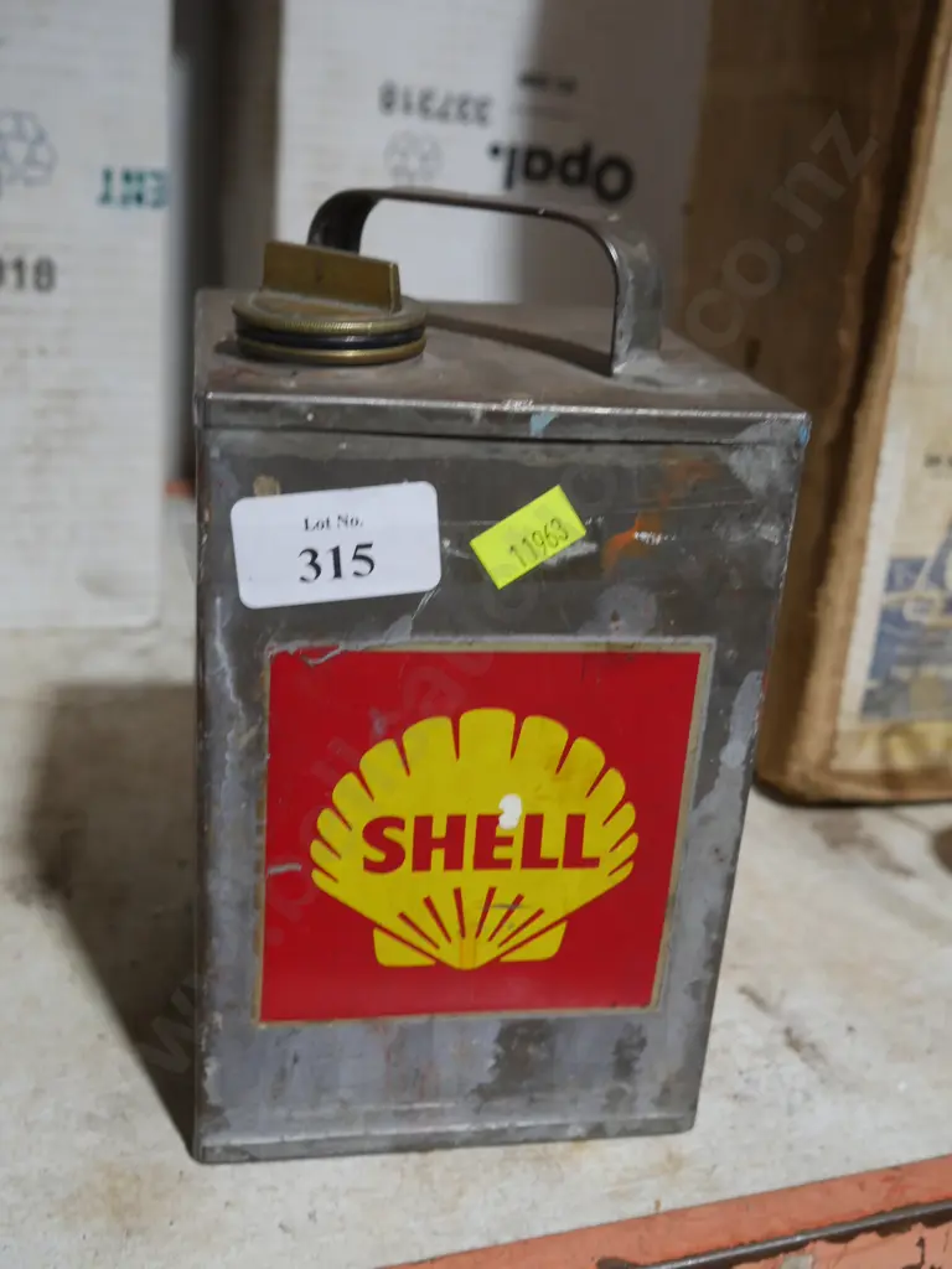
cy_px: 634
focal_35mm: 40
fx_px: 1467
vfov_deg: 46.8
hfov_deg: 36.0
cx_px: 476
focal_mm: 20
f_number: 4.4
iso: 400
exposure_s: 1/60
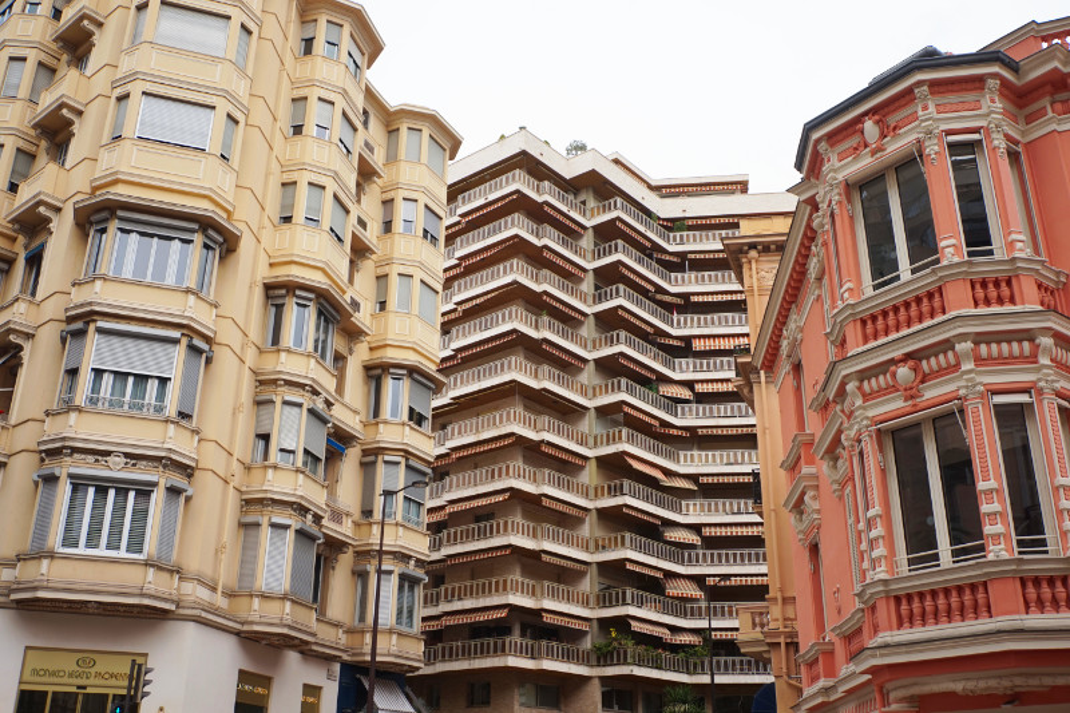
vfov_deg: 38.3
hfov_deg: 55.1
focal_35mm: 34
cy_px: 356
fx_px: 1025
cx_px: 535
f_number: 6.3
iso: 100
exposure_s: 1/250
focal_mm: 23
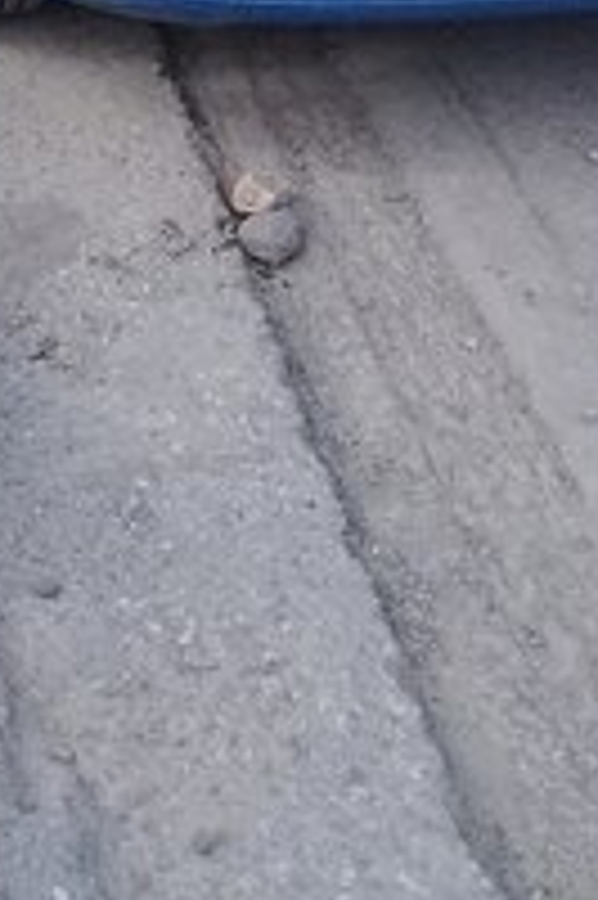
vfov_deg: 23.1
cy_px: -202
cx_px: 337
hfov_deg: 17.0
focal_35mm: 80
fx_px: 1997
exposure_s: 1/436
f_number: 2.2
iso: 50
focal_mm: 3.3
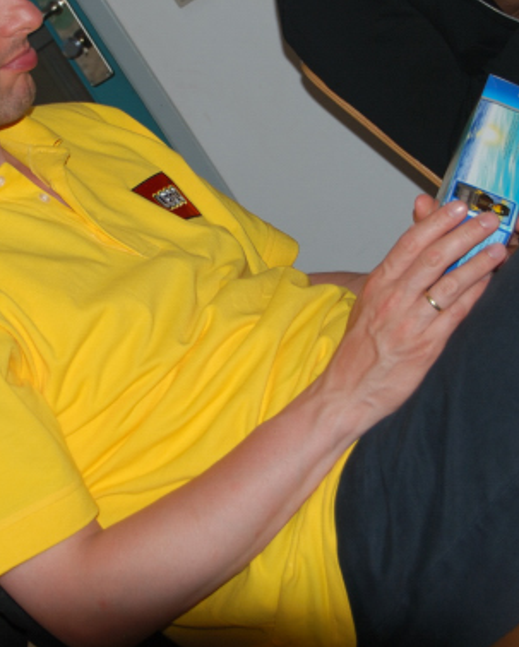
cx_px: 180
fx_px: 2268
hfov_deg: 13.0
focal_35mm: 118
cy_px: 160
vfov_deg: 16.2
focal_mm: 31
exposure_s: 1/15
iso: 100
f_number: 4.2
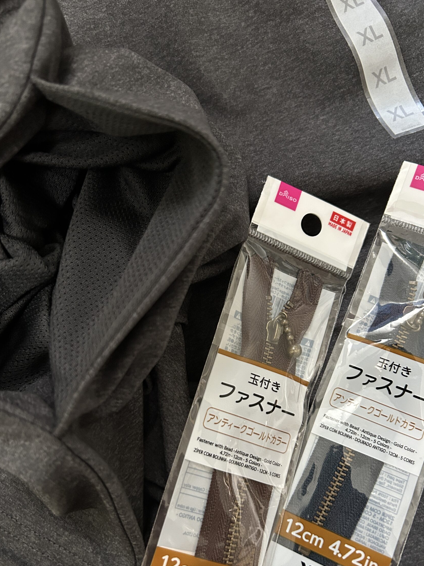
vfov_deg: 59.8
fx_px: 490
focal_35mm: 30
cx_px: 210
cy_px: 318
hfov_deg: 46.8
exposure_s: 1/33
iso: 500
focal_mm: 5.7
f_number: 1.5
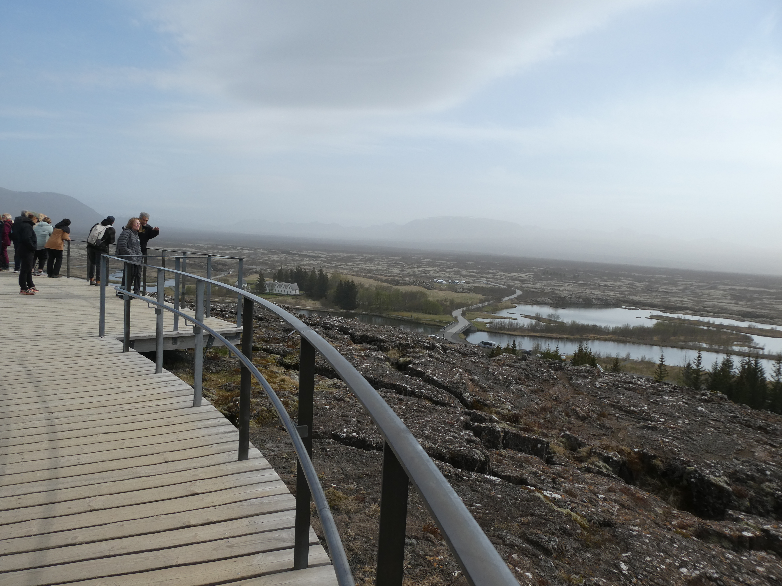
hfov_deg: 71.6
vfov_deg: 56.8
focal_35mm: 24
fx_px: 542
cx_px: 391
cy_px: 293
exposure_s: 1/800
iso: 80
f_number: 4
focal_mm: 4.3
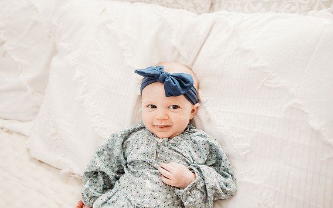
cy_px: 99
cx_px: 164
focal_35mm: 25
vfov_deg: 49.3
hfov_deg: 72.5
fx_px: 227
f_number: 2.2
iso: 640
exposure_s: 1/100
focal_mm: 24
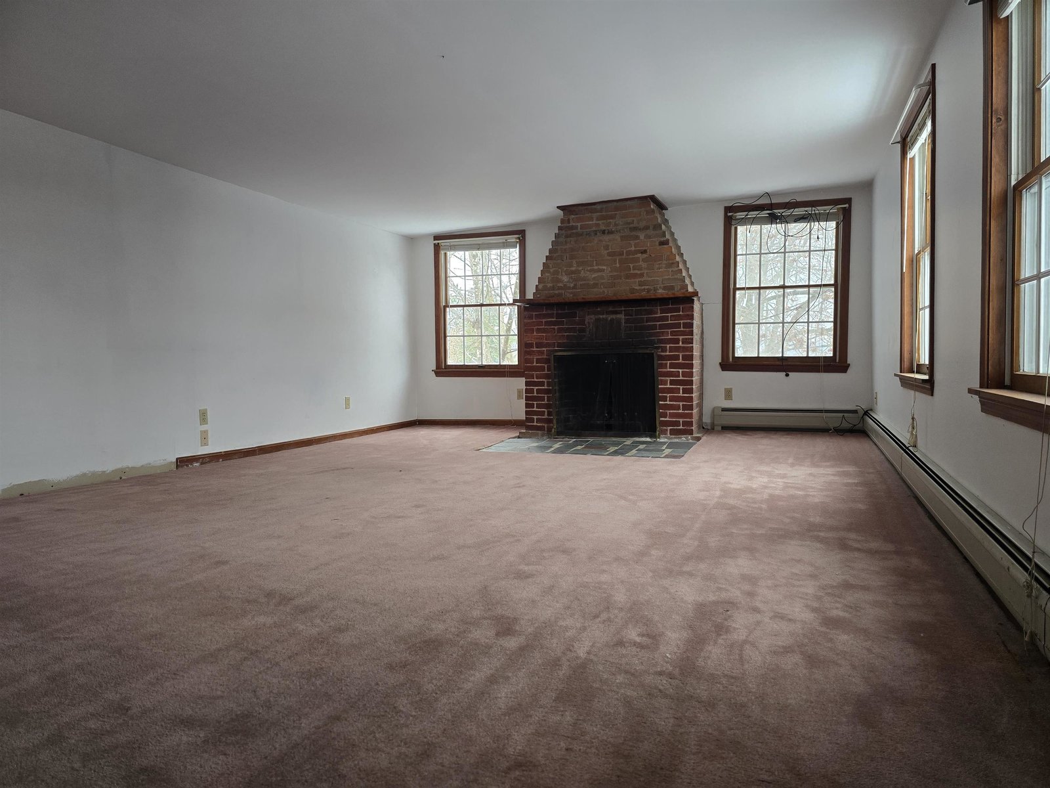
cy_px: 394
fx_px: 698
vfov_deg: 58.9
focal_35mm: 23
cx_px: 525
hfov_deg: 73.9
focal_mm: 6.3
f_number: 1.7
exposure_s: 1/120
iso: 320
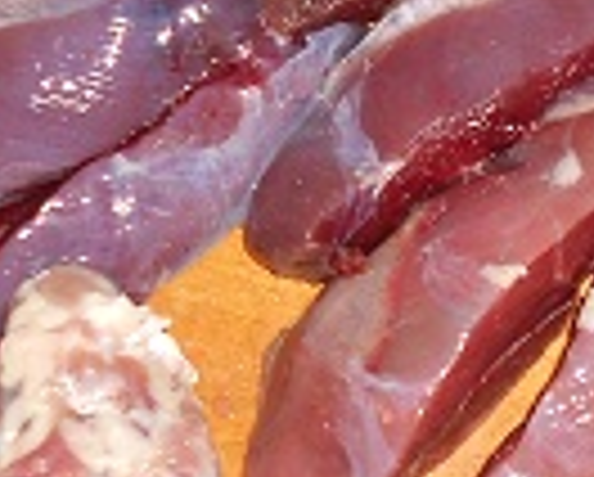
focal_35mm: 139
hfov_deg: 13.4
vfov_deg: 11.1
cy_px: 72
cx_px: 724
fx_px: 2447
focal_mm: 5.1
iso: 80
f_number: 3.4
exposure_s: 1/25
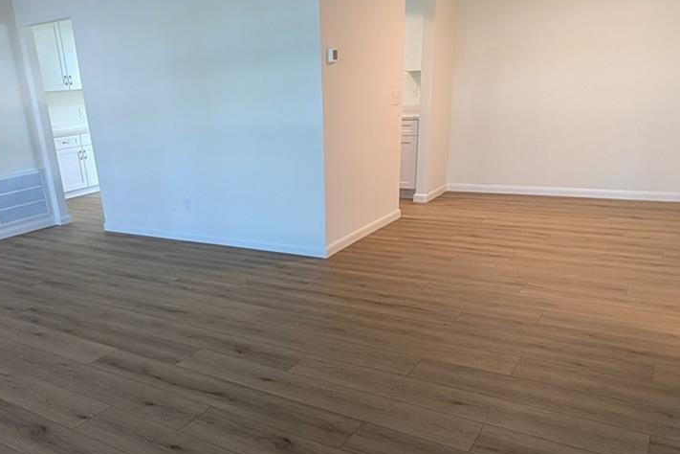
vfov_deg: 45.6
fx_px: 529
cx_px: 250
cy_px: 306
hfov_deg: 64.4
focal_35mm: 28
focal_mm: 2.02
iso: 135
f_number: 1.7
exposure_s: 1/60
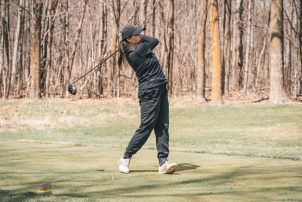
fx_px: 1019
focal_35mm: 121
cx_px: 151
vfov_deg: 11.3
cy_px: 101
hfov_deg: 16.9
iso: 640
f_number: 6.3
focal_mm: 117
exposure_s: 1/2000
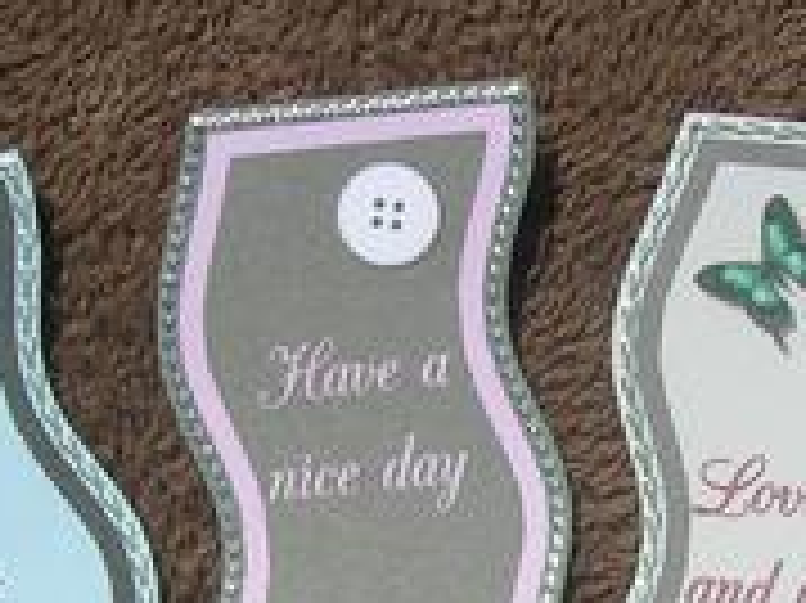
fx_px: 2048
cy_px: 666
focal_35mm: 88
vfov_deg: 16.3
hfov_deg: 22.1
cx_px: 599
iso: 50
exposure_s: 1/862
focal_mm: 5.4
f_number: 4.8
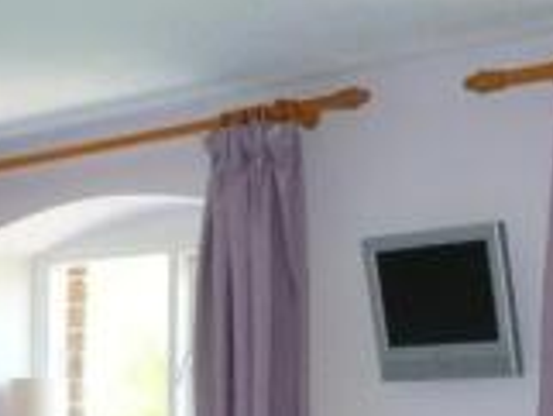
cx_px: 204
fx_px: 1391
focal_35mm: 87
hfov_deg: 22.4
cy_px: 497
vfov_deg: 16.3
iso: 250
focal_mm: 4.3
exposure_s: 1/60
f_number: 3.3
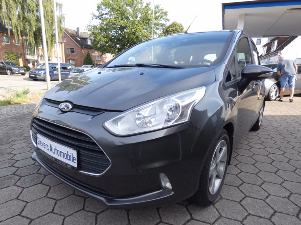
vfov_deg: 63.4
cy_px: 118
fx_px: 183
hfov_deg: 79.0
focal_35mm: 21
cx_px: 149
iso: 80
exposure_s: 1/250
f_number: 2.8
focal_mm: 3.6
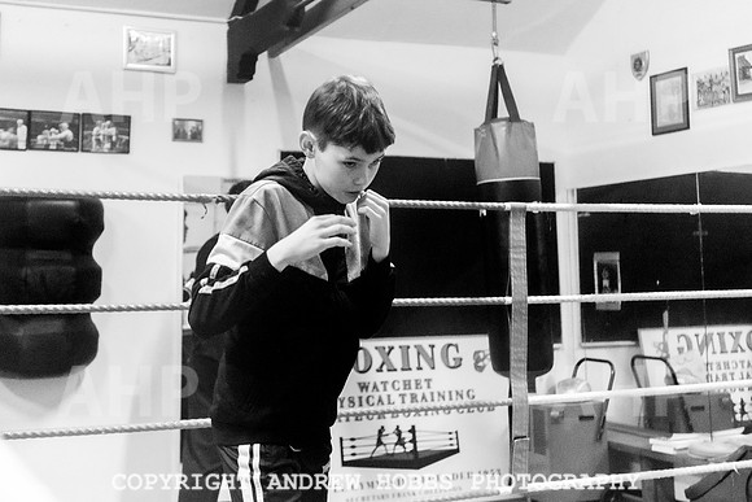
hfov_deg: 40.7
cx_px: 343
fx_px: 1012
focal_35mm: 48
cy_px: 170
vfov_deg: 27.7
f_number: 2.8
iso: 2000
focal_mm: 35
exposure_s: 1/800
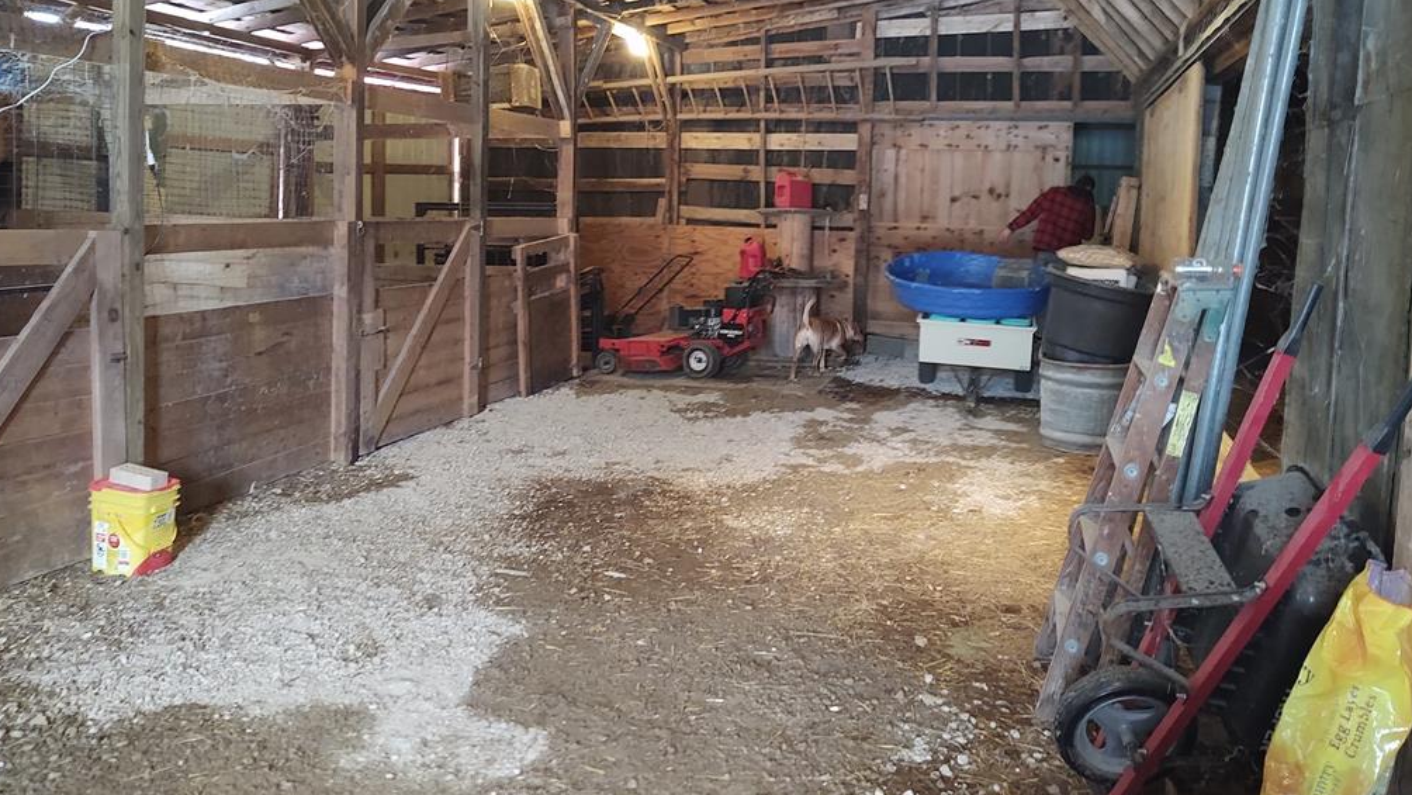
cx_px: 705
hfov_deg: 64.3
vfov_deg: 38.7
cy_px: 288
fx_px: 1123
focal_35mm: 30
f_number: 1.7
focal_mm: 4.75
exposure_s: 1/33
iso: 700
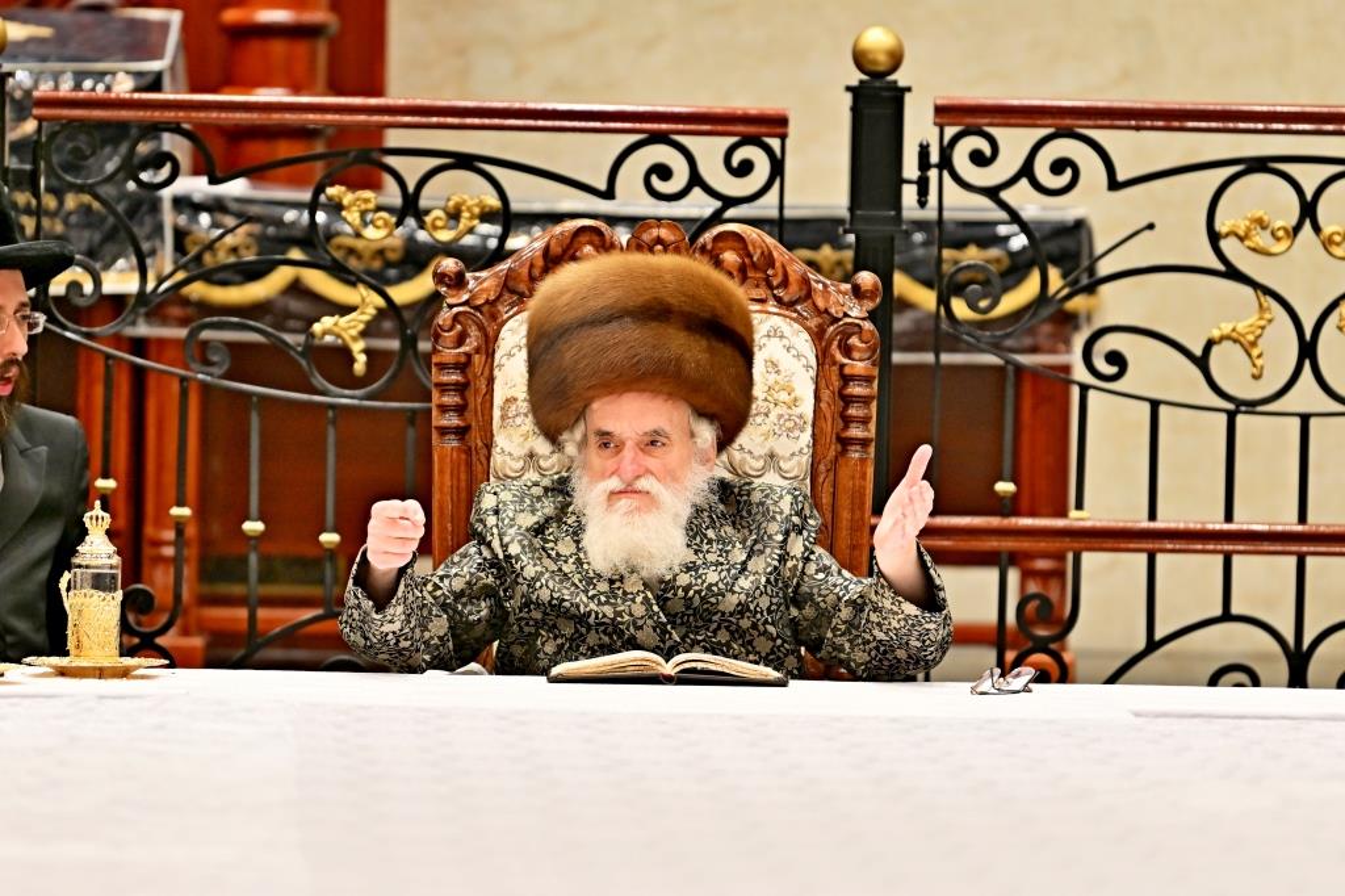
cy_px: 448
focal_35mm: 300
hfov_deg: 6.9
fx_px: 11204
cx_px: 672
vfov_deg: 4.6
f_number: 2.8
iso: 320
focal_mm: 200
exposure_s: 1/400
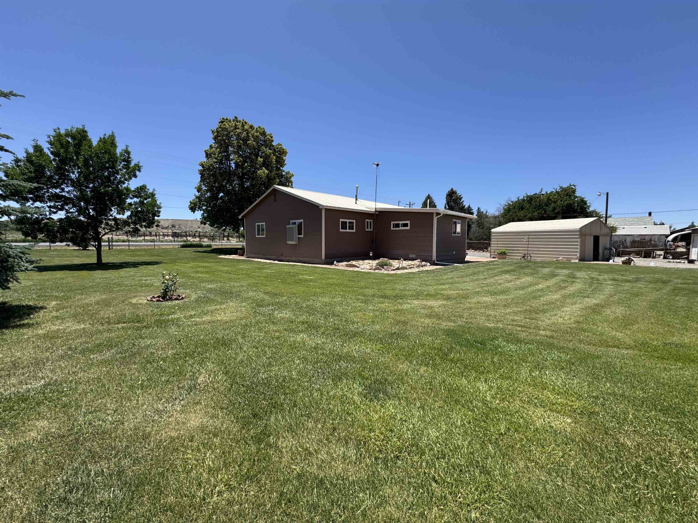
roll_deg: -0.8
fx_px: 282
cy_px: 262
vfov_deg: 85.7
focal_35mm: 14
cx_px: 349
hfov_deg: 102.1
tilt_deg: -4.9
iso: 50
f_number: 2.2
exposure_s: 1/1506
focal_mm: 2.22
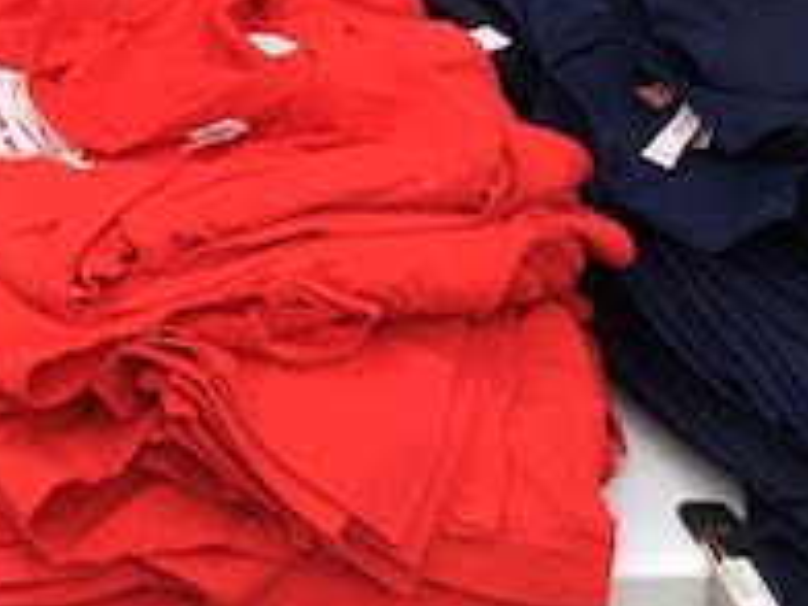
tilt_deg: -14.1
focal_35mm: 133
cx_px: -124
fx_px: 3104
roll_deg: -1.8
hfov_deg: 14.4
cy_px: -604
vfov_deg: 10.3
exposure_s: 1/432
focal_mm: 4.15
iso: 25
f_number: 2.2
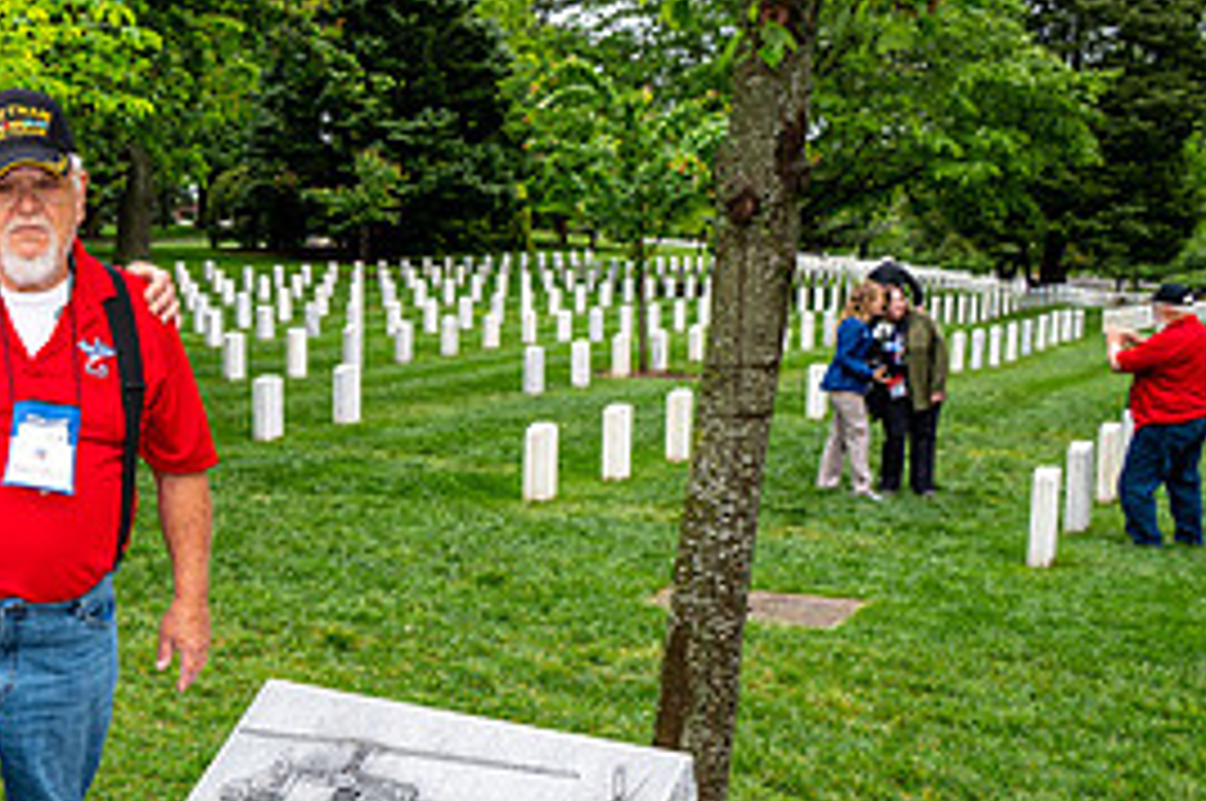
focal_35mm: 52
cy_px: 598
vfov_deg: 25.6
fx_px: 1740
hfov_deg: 34.6
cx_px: -9
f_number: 6.3
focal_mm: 24
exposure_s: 1/100
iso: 250
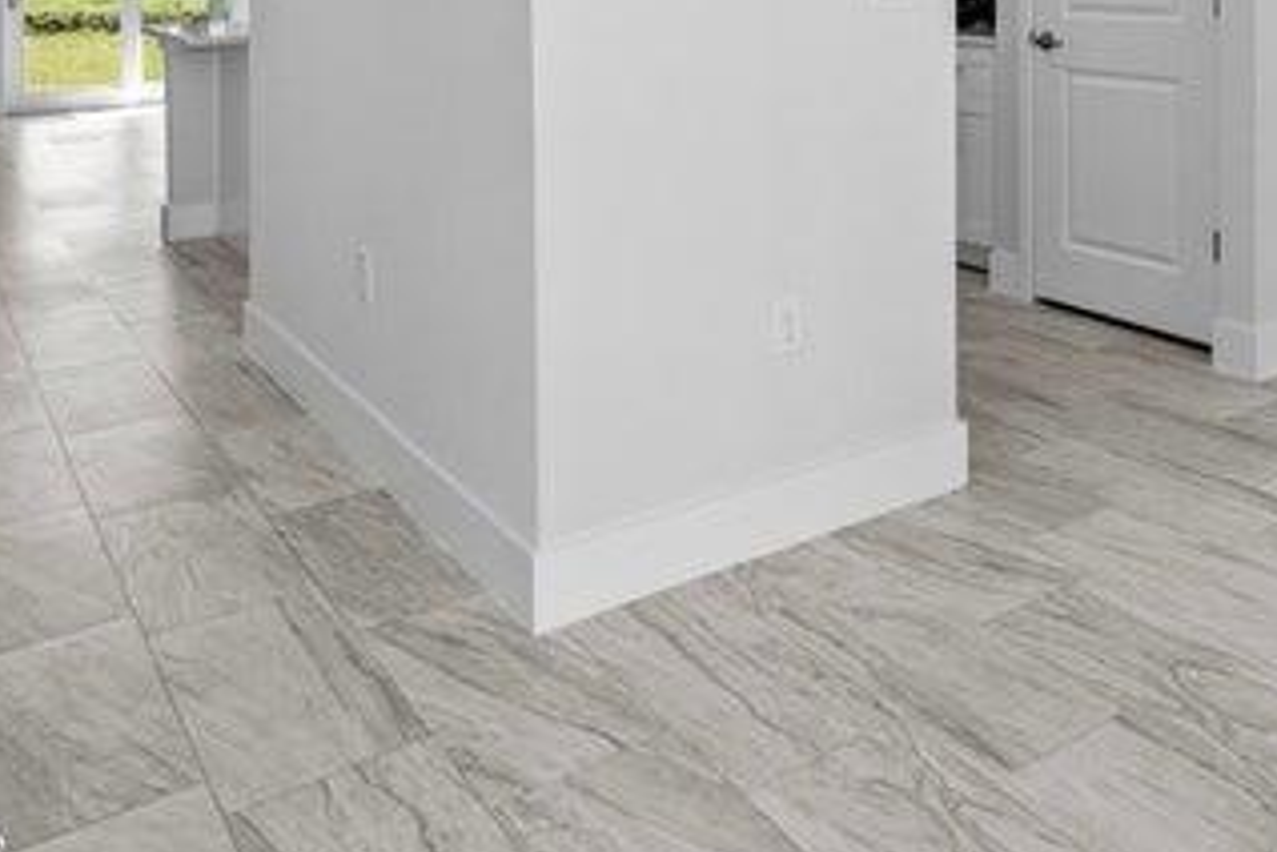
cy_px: -20
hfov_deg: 54.7
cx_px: 847
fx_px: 1206
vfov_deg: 34.9
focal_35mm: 34
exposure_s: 1/60
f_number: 8
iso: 400
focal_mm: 10
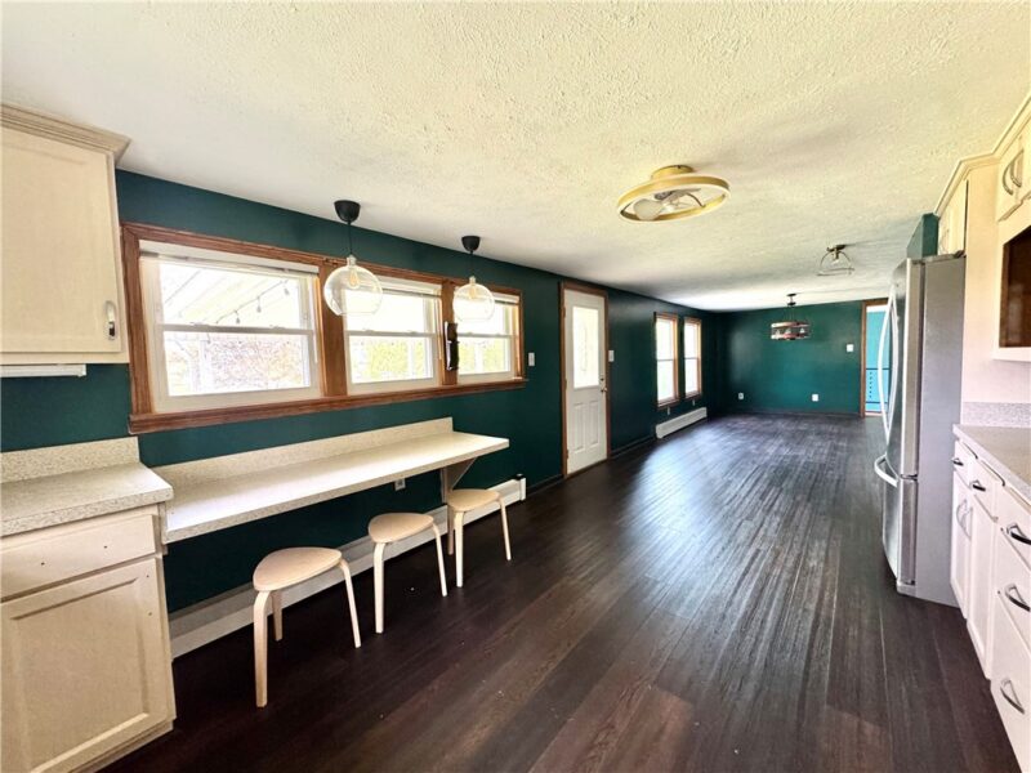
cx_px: 516
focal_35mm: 14
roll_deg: +1.9
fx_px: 417
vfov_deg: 85.7
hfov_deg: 102.1
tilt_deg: -4.2
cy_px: 386
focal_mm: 2.22
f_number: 2.2
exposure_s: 1/60
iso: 400
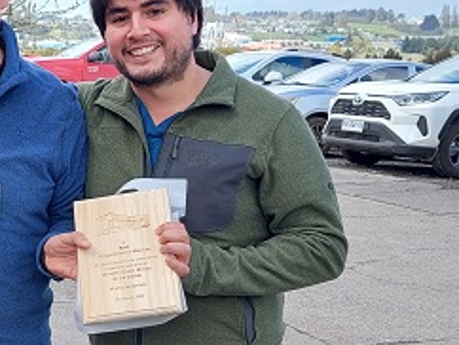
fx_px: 1035
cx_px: -56
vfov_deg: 18.9
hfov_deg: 23.4
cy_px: 231
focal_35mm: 78
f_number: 1.8
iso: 40
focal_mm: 5.23
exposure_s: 1/333
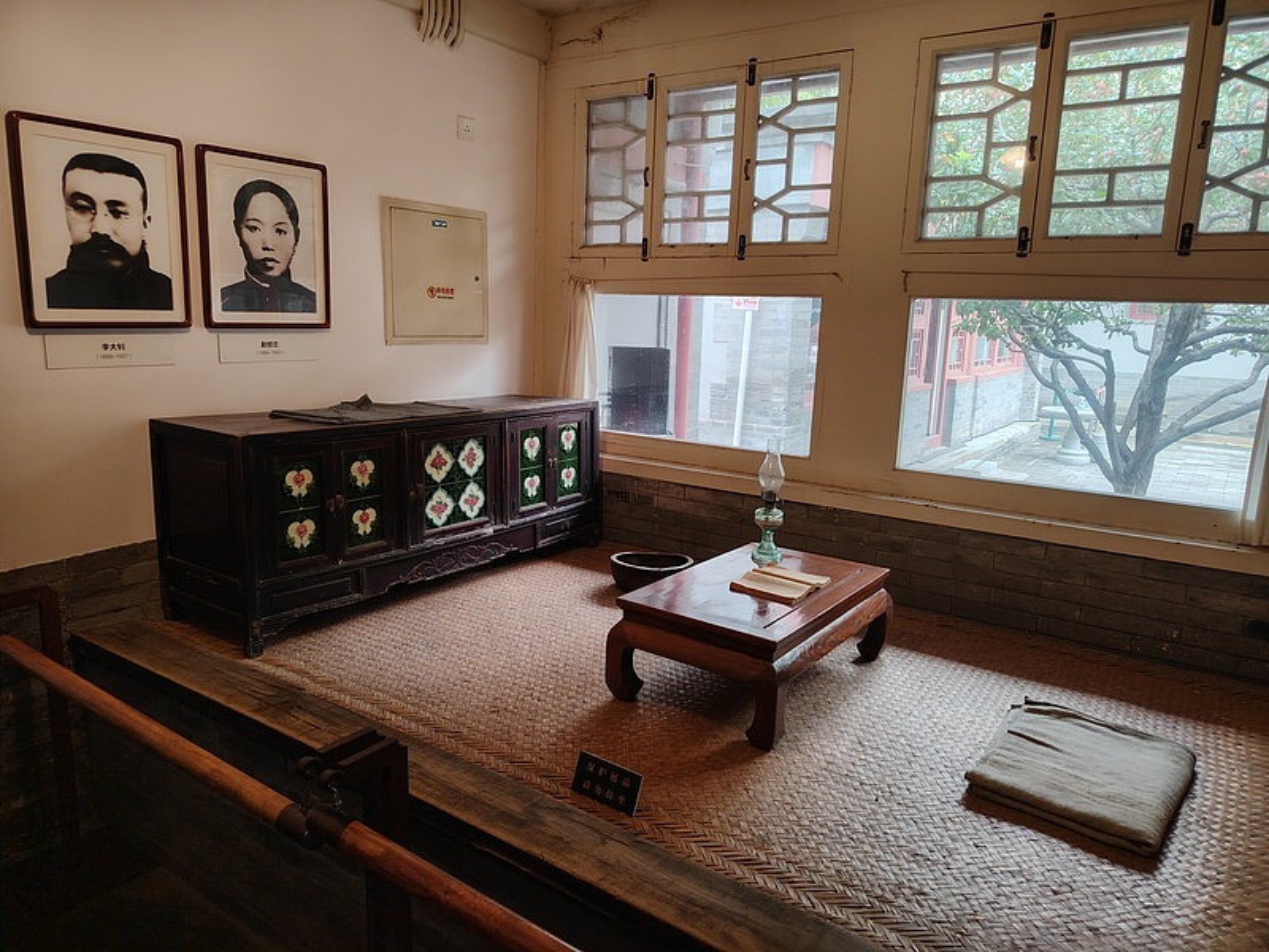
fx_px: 843
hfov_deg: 73.9
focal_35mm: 23
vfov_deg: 58.9
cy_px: 476
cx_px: 634
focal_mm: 5.25
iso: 400
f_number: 1.8
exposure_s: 1/50
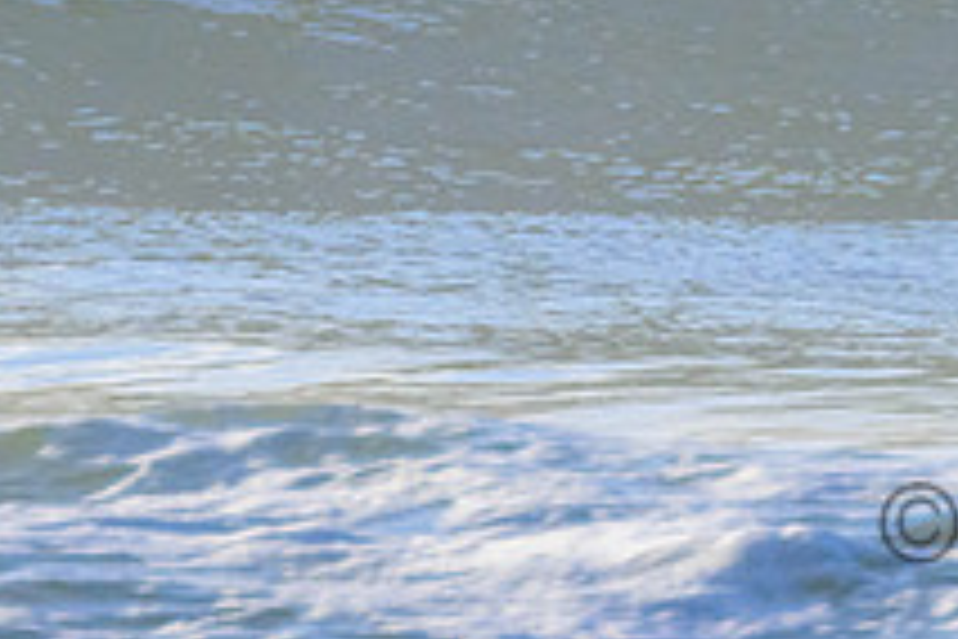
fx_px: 79588
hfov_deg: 0.7
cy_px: -226
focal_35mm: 2991
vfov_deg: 0.5
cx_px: 800
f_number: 11
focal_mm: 800
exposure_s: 1/2000
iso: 1800
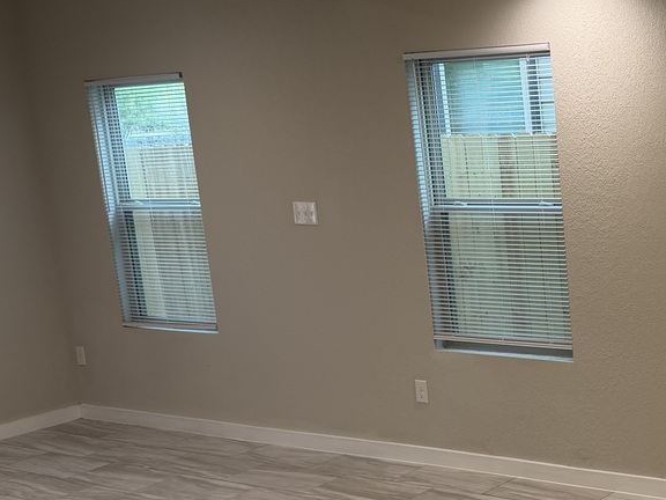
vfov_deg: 24.3
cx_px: 683
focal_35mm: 60
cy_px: 348
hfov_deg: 29.8
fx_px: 1154
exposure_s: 1/60
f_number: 1.78
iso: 100
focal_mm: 6.76
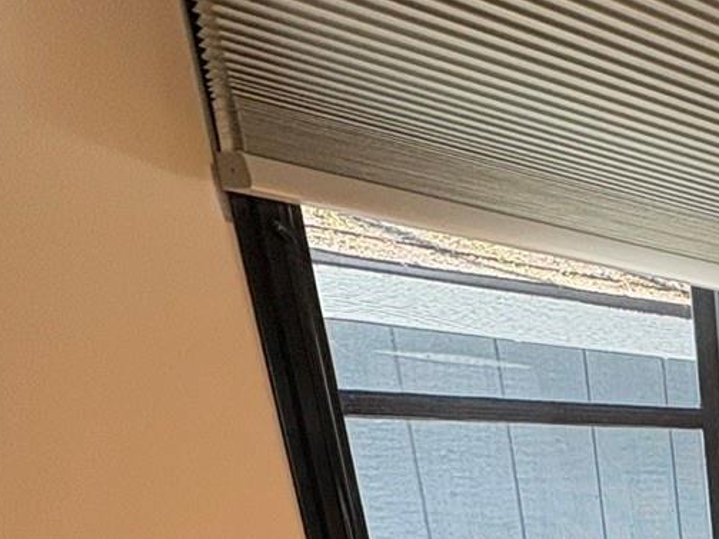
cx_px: 1045
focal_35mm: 57
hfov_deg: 26.0
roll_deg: -1.8
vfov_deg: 18.5
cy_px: 1027
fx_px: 1184
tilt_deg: -25.0
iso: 125
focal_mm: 2.22
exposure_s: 1/120
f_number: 2.2
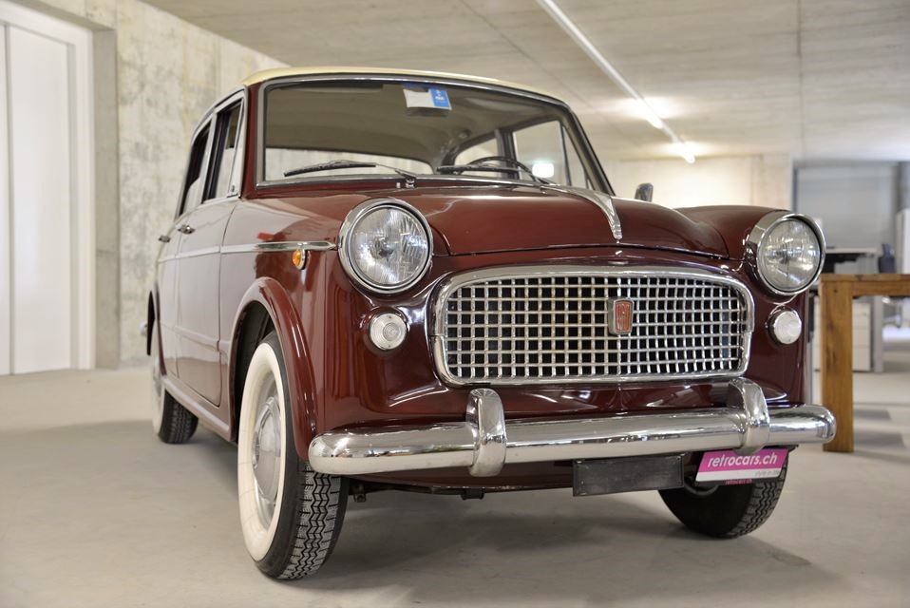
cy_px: 304
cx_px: 455
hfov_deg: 44.5
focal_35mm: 44
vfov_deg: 30.6
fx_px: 1113
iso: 900
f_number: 4
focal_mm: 44
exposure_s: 1/30
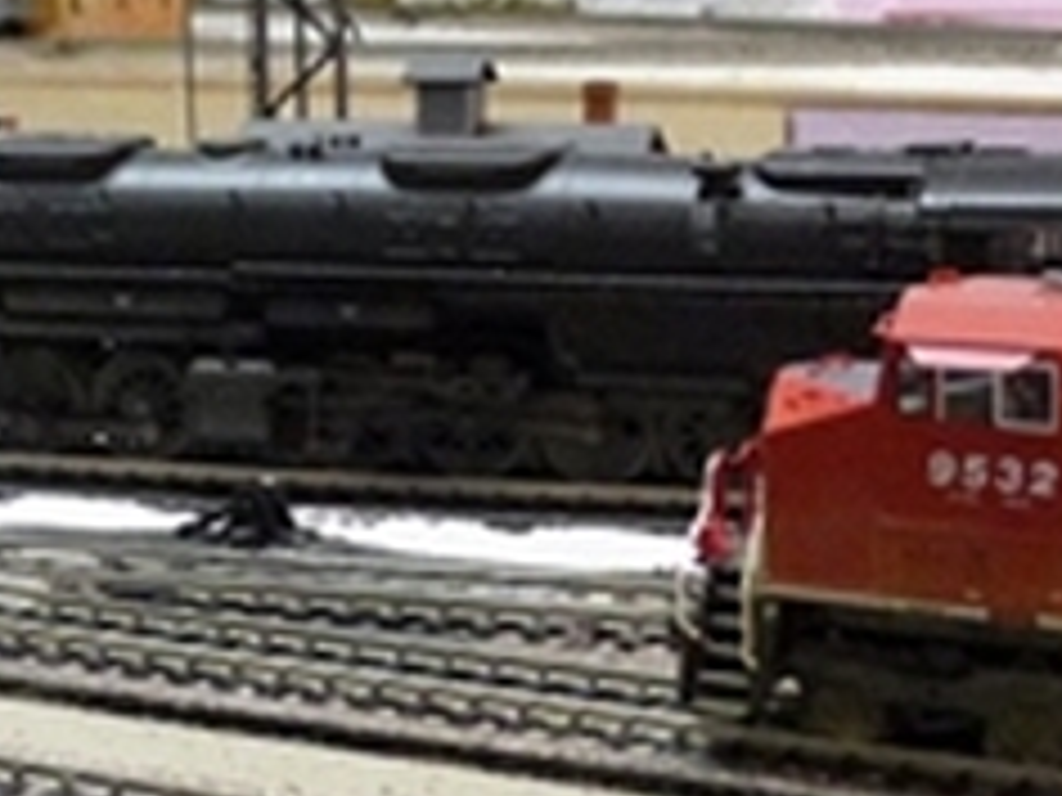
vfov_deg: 13.3
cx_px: -22
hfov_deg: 17.3
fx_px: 3405
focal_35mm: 111
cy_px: 355
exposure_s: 1/20
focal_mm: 7.4
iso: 800
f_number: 3.8
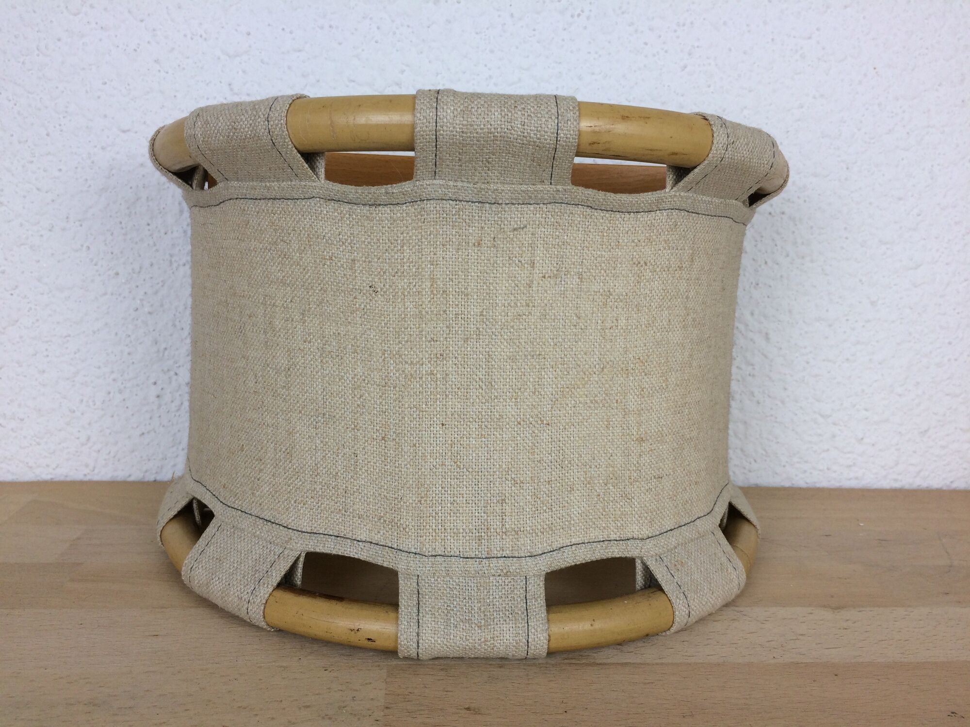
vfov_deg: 48.2
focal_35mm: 29
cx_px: 485
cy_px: 364
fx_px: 813
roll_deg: -0.9
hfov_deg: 61.7
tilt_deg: -10.2
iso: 50
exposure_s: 1/100
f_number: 2.2
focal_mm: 4.15
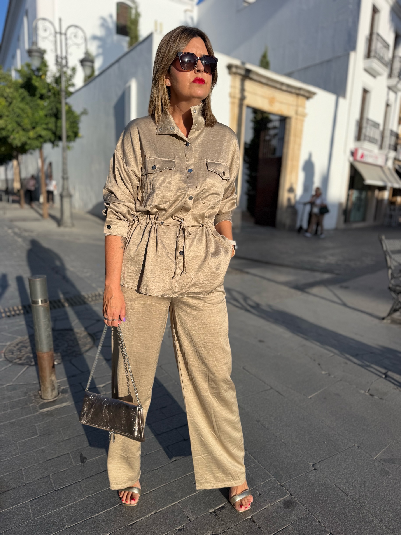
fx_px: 371
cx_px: 200
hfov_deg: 56.8
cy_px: 268
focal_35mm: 24
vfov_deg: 71.6
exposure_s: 1/4167
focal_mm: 6.76
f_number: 1.78
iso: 80
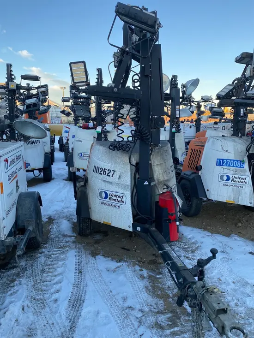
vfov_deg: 67.3
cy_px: 169
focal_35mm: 26
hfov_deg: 53.1
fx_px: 254
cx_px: 127
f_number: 1.8
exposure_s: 1/177
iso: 32
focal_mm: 4.25
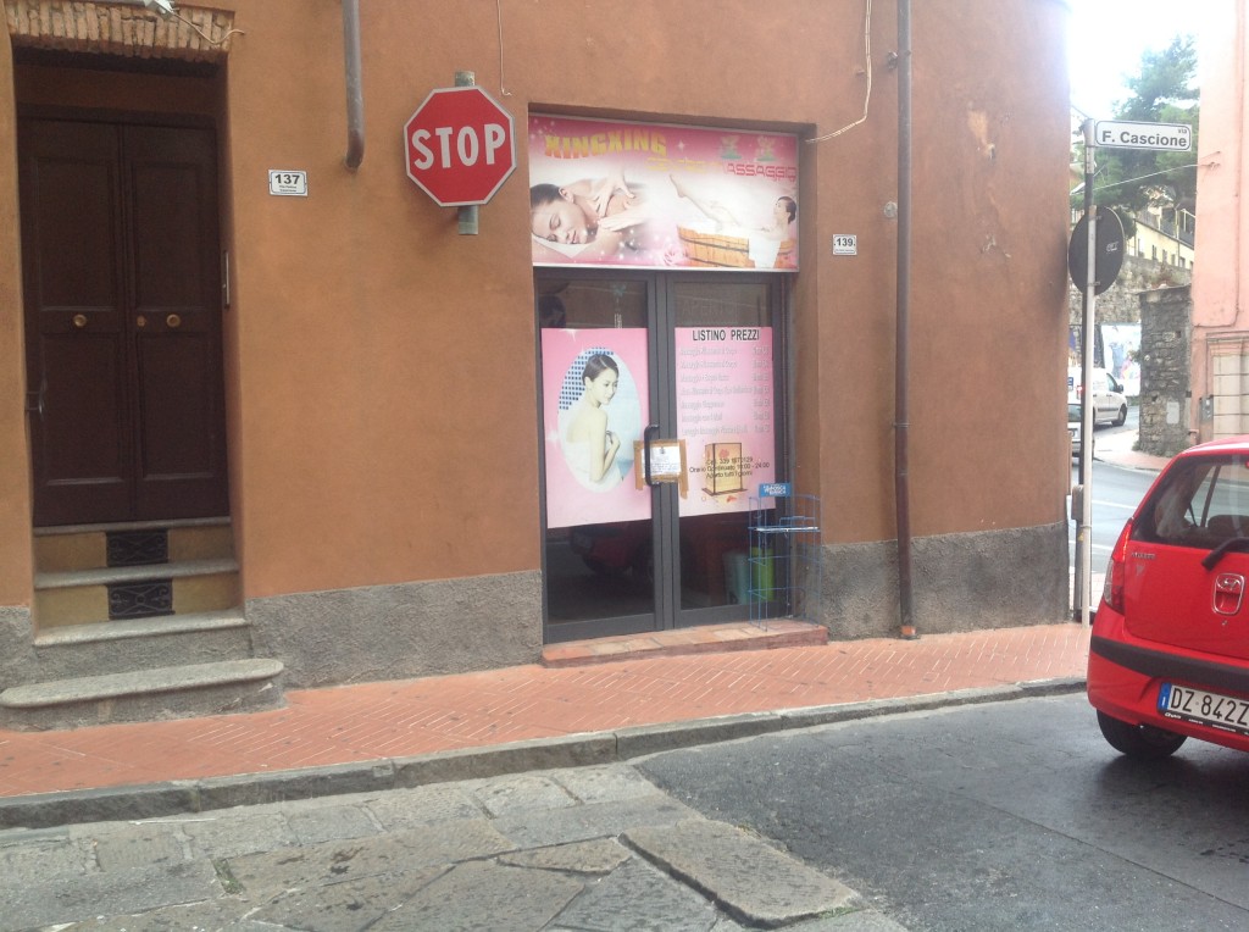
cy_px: 466
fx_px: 1260
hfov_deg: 52.7
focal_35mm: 35
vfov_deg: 40.6
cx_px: 624
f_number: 2.4
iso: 50
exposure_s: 1/133
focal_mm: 4.28
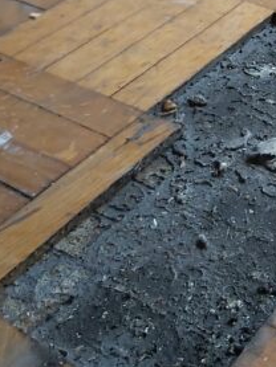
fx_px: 765
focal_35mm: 72
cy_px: 30
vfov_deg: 26.1
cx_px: 292
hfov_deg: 19.7
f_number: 1.7
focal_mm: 3.92
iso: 160
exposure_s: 1/50
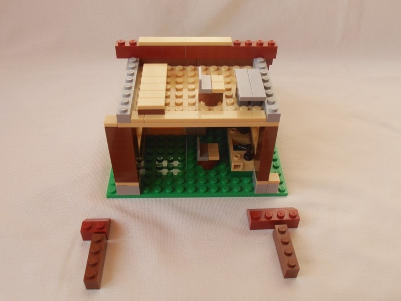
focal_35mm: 37
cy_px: 150
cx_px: 200
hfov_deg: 50.1
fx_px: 429
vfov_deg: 38.7
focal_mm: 6.61
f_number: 3.9
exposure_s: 1/125
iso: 80
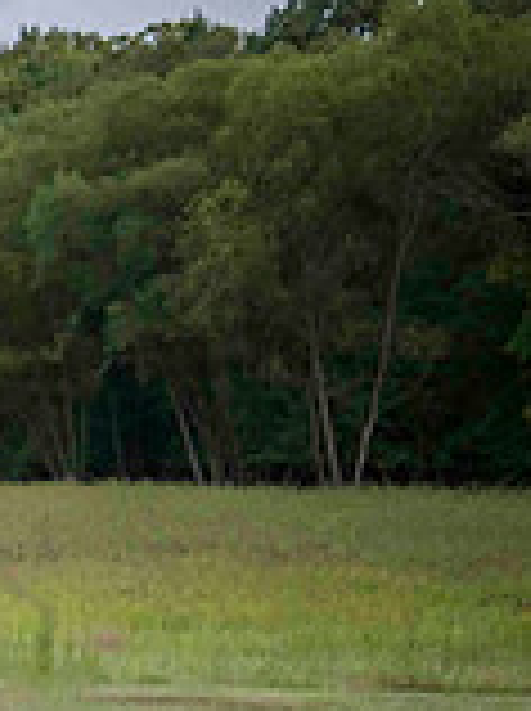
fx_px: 3630
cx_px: -765
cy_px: 817
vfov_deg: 11.0
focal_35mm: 177
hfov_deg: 7.7
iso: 400
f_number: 4.2
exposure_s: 1/640
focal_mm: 50
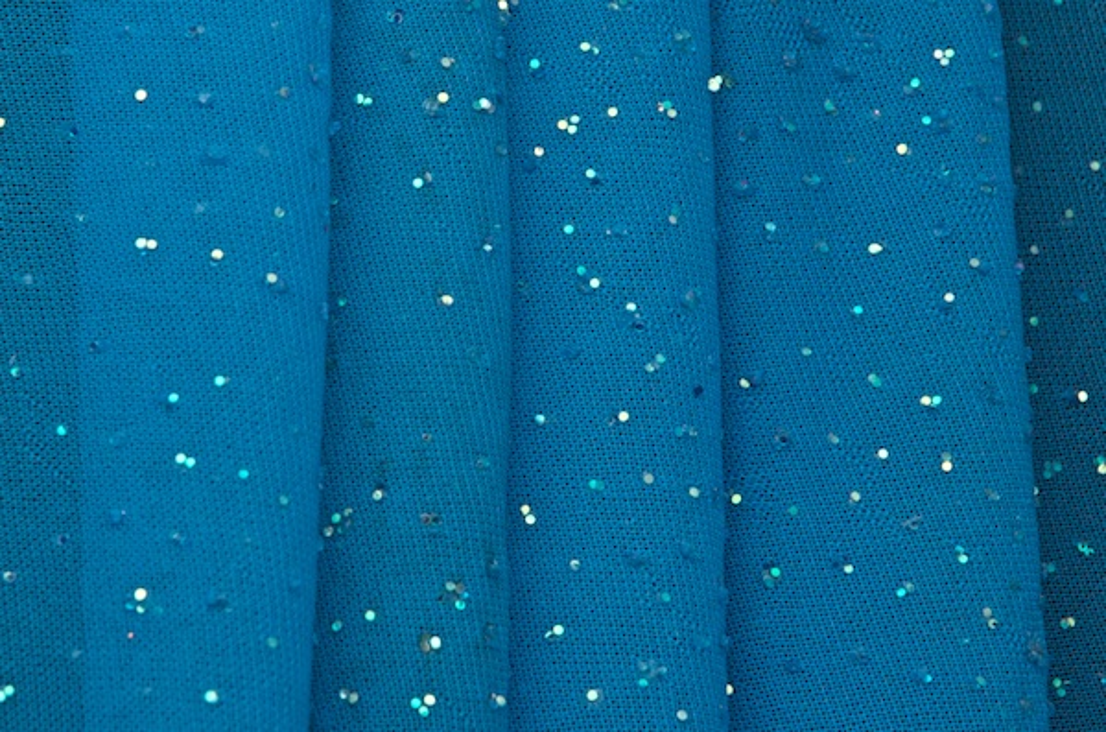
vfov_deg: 8.1
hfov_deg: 12.3
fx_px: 5149
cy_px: 366
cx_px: 553
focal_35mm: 168
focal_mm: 112
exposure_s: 1/800
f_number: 11
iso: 800
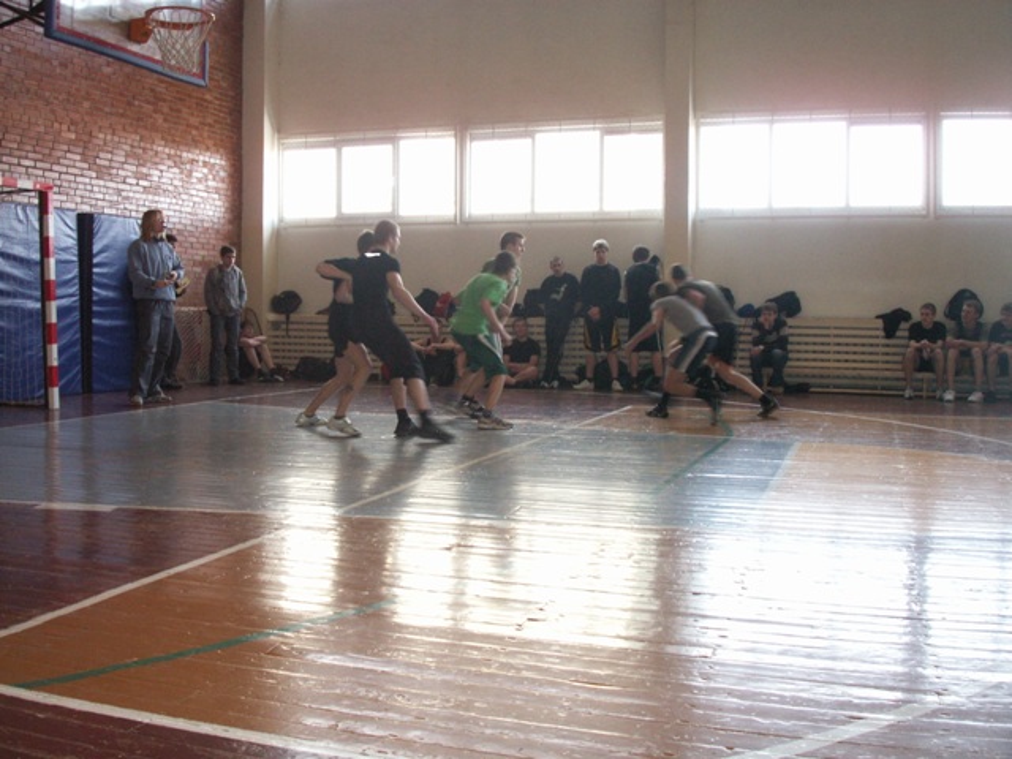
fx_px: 1082
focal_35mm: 37
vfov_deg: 38.7
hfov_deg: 50.1
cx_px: 506
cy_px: 380
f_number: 3.5
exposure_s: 1/40
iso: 160
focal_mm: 7.7
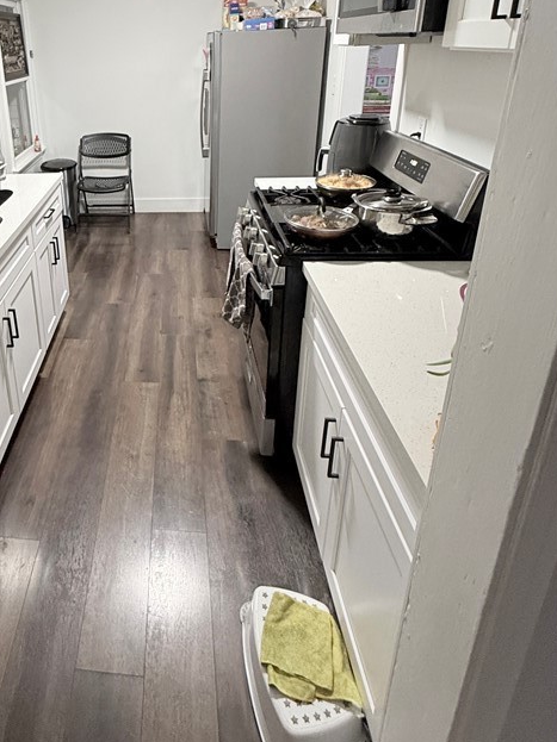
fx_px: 494
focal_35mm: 23
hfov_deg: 54.9
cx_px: 115
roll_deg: +2.7
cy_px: 214
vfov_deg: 70.5
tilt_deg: -18.7
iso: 400
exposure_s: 1/49
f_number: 2.2
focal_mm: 2.22
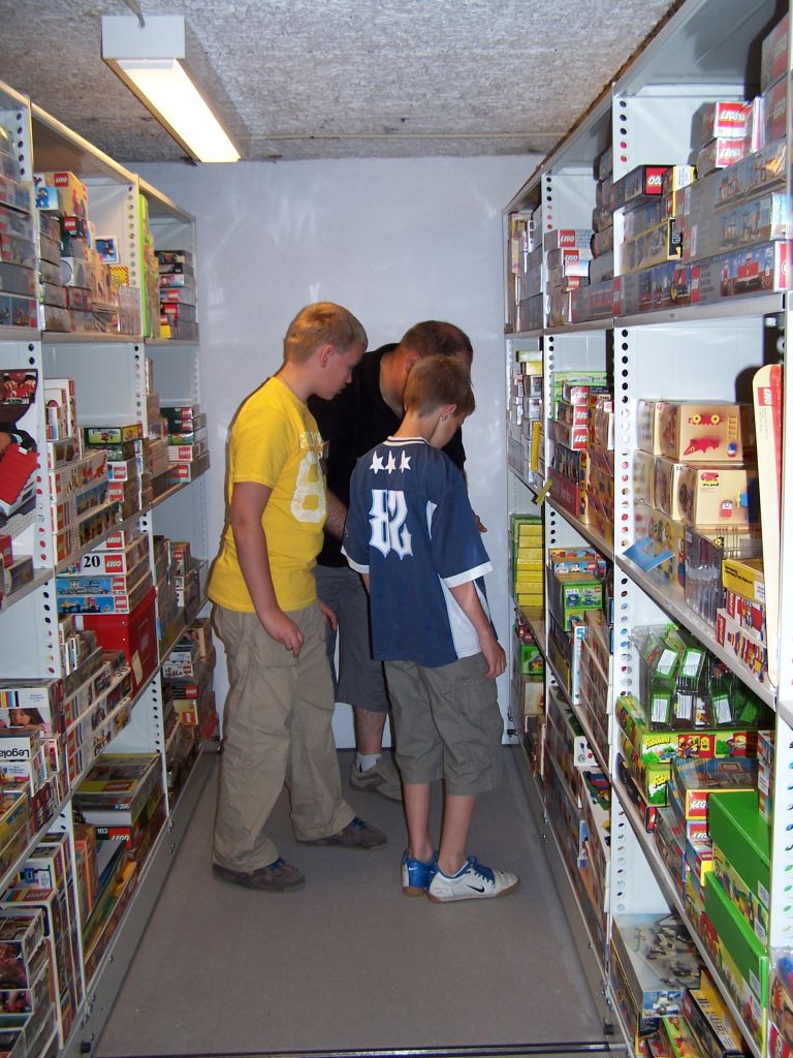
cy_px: 529
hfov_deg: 37.7
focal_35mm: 38
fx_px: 1161
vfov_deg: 49.0
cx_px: 396
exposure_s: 1/60
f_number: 2.8
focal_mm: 6.3
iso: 80
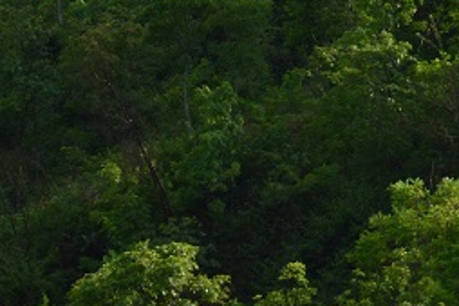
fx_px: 7700
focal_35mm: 604
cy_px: -393
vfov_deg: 2.3
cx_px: 656
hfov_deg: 3.4
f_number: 10
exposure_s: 1/320
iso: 400
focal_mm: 85
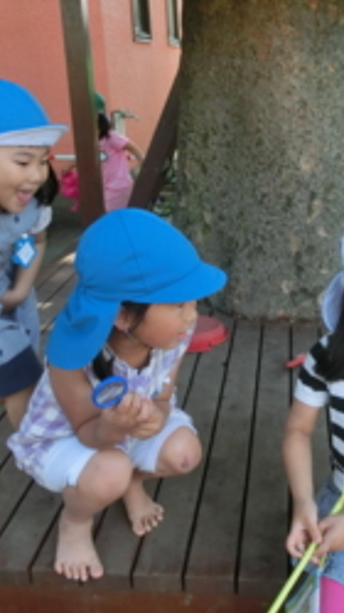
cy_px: 315
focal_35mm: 42
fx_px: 681
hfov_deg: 28.2
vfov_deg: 48.4
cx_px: 226
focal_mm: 4.24
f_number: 3
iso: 160
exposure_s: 1/250
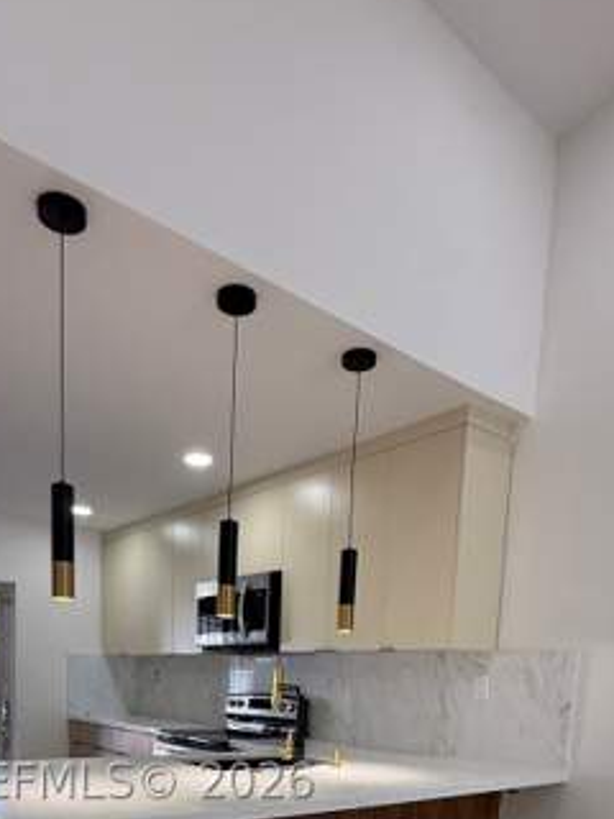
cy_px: 781
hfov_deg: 49.5
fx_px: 662
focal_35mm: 28
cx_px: 253
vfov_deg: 53.0
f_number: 2.2
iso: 100
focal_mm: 2.22
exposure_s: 1/99
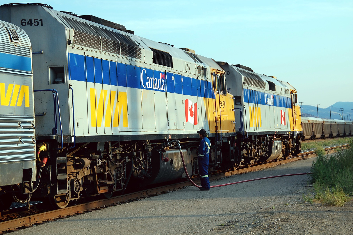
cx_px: 176
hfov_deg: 24.6
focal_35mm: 82
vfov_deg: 16.5
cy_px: 118
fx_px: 808
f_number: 7.1
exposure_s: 1/200
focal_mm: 55
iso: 200
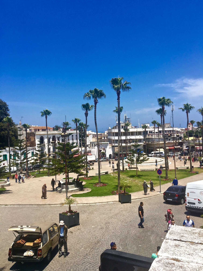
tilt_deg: -0.7
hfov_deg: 48.2
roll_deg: +3.0
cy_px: 136
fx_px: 227
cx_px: 102
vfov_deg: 61.7
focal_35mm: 29
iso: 25
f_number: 2.2
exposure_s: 1/1972
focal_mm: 4.15
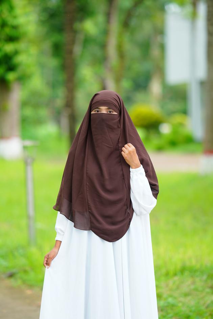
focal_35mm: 127
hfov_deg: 10.8
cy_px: 160
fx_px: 1127
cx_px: 106
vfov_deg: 16.1
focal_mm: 85
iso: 100
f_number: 1.4
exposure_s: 1/200
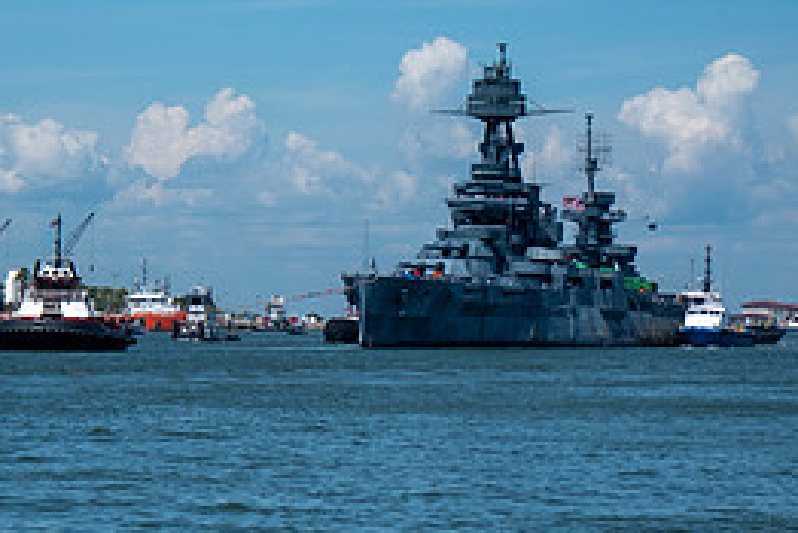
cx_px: 259
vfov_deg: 6.5
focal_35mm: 210
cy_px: 346
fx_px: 4657
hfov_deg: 9.8
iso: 160
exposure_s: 1/4700
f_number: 4
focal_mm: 63
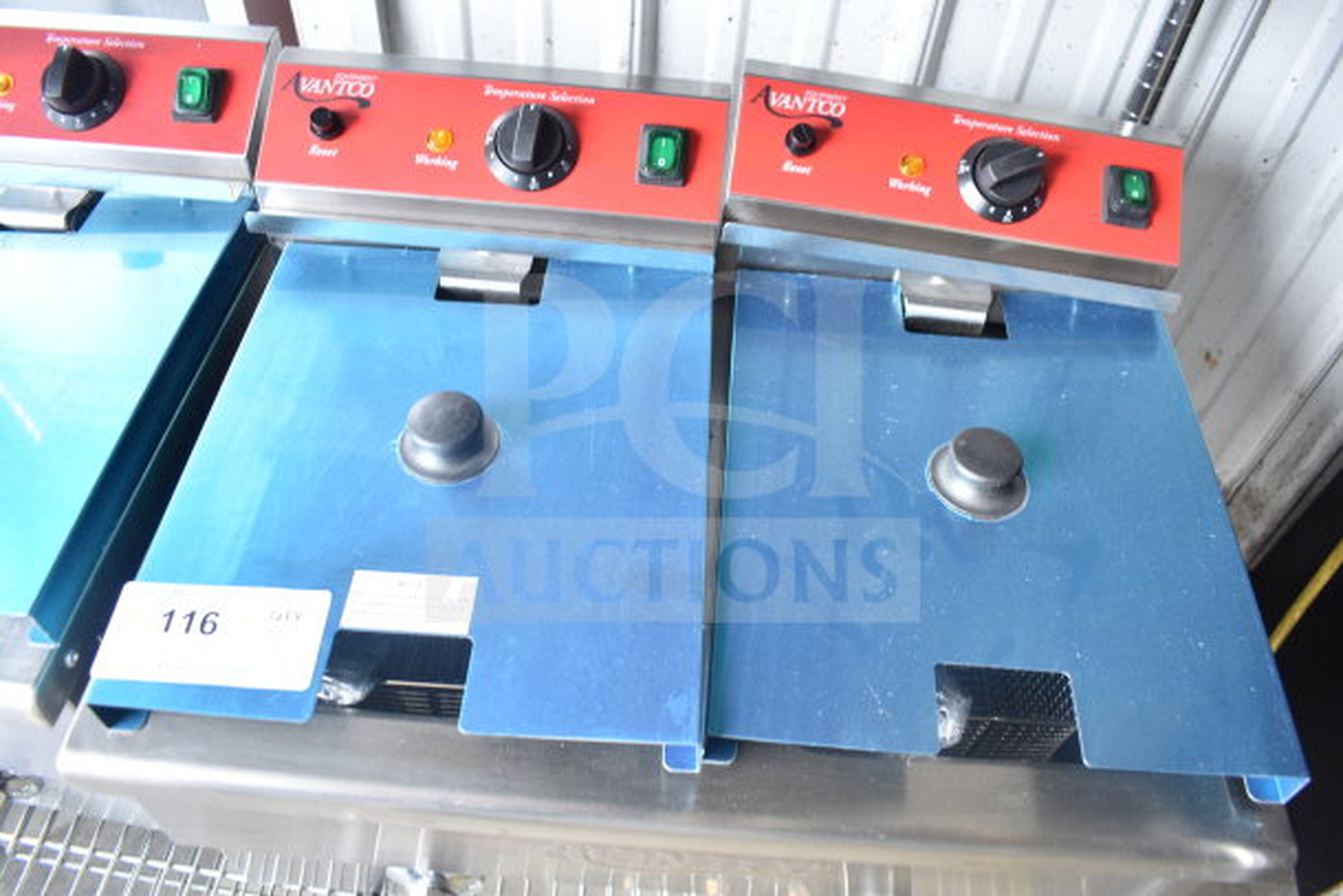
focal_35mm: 27
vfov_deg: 48.0
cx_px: 672
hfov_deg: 67.4
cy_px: 448
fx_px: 1007
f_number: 3.5
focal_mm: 18
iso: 280
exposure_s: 1/30
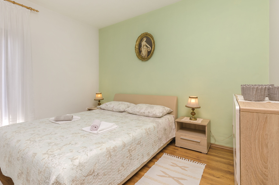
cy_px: 85
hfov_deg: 93.3
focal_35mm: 17
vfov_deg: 70.1
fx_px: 131
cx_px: 146
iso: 100
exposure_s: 1/80
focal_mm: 10
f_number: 8
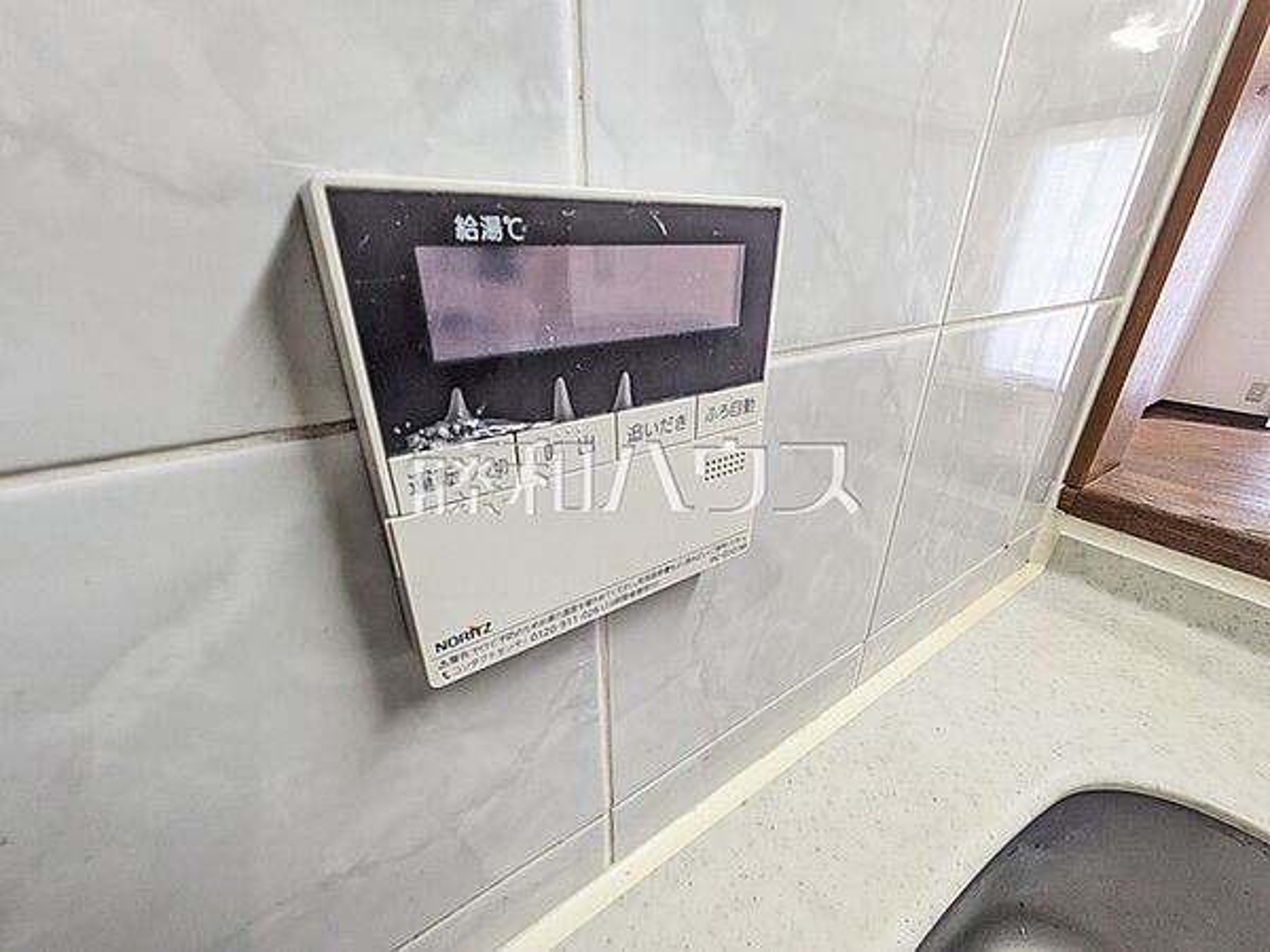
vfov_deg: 85.7
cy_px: 476
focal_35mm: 14
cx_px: 635
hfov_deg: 102.1
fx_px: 514
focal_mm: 1.83
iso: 215
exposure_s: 1/33.3
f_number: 2.2
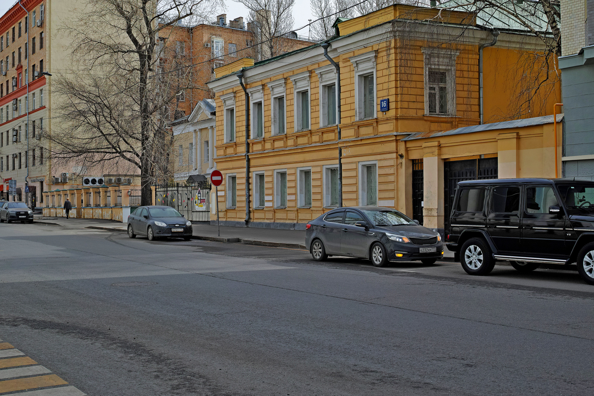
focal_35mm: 45
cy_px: 198
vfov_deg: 29.9
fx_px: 742
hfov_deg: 43.6
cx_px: 297
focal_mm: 30
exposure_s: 1/320
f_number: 5.6
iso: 100
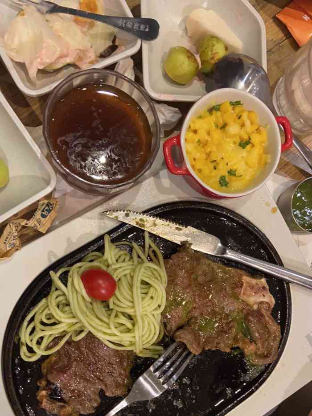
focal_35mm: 60
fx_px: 721
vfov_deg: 32.2
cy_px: 208
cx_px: 156
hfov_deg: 24.4
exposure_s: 1/50
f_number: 1.8
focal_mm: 4.25
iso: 320
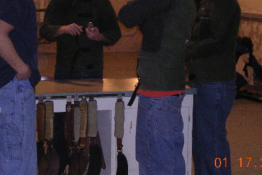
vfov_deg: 13.4
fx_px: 742
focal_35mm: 102
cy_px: 42
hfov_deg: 20.0
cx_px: 106
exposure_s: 1/60.1
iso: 400
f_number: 3.5
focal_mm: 9.6
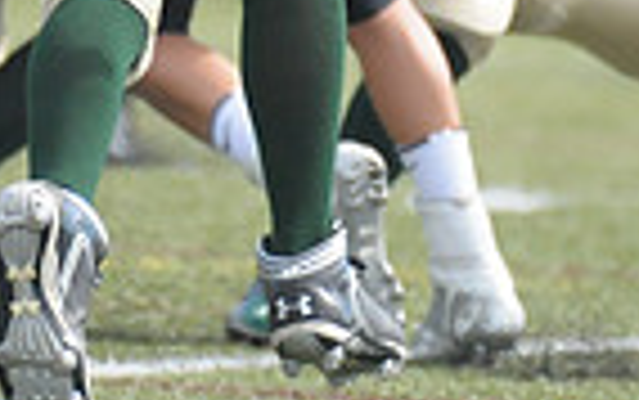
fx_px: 39232
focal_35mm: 2251
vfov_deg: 0.6
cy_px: -321
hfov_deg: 0.9
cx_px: 0
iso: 1600
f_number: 4
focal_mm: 360
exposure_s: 1/4000
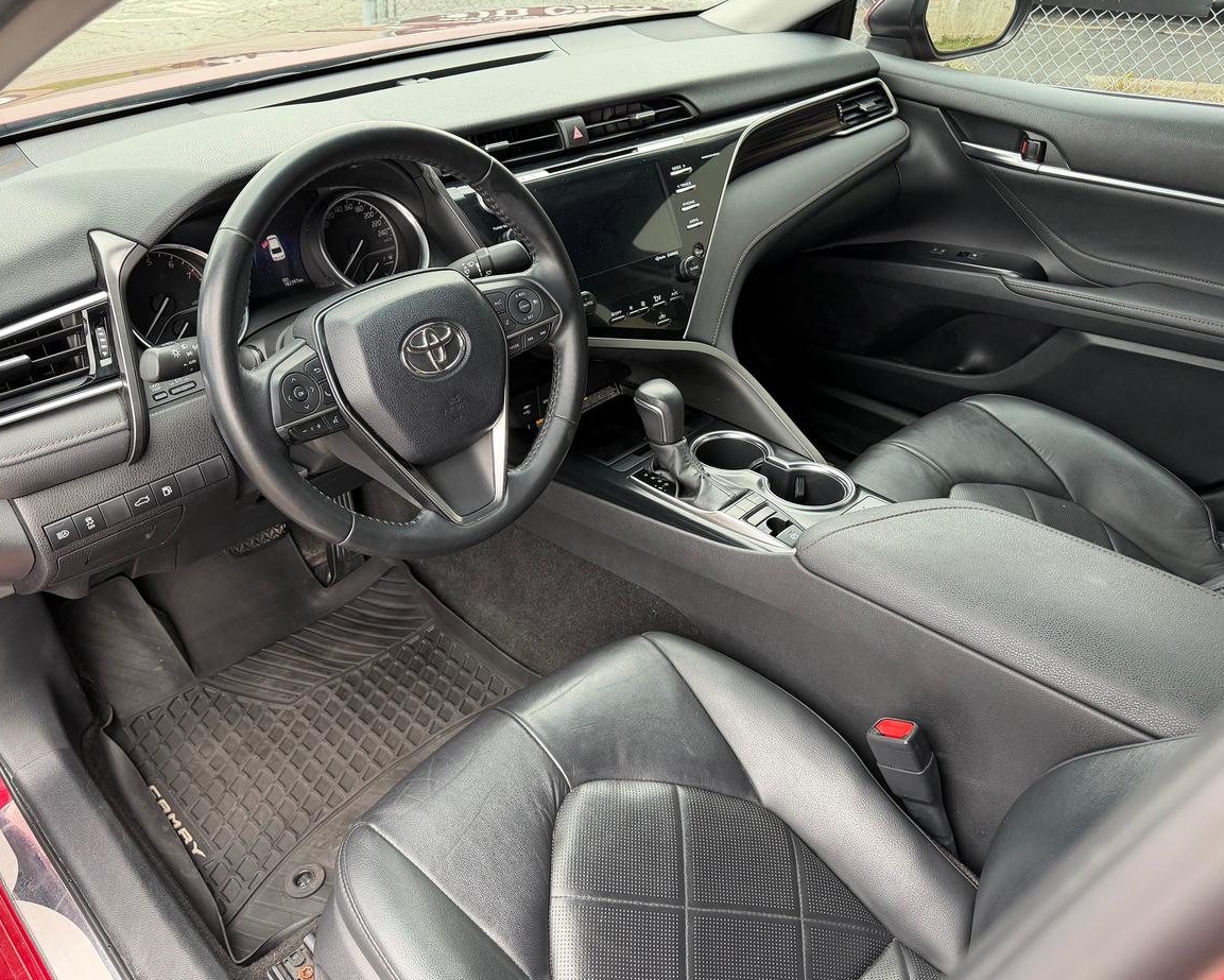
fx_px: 942
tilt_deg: -35.9
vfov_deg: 54.9
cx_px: 565
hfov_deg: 65.9
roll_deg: -0.6
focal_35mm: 26
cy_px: 505
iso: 200
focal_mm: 6.76
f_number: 1.78
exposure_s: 1/121
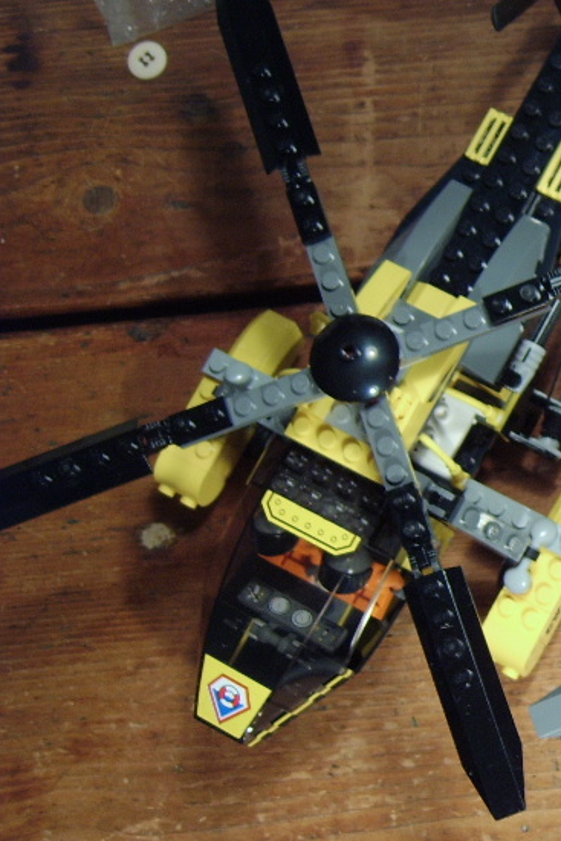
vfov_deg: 33.4
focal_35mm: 60
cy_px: 437
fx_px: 1402
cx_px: 781
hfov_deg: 20.2
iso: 100
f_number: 2.7
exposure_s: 1/12
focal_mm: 8.13
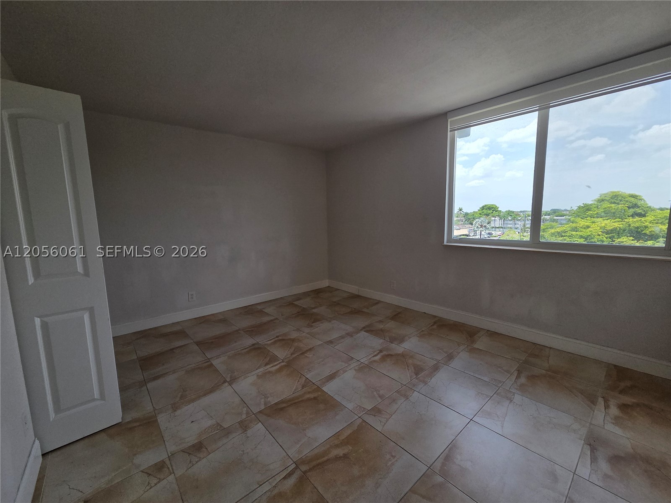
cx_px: 336
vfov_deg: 89.9
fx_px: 252
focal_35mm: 13
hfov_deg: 106.2
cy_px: 252
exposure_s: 1/719
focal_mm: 2.2
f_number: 2.2
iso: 100
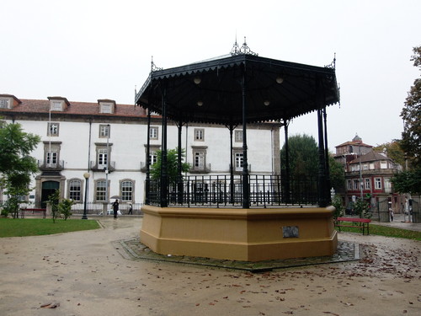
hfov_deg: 67.3
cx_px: 210
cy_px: 158
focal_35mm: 26
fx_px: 316
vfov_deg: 53.1
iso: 100
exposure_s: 1/200
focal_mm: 4.66
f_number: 3.2
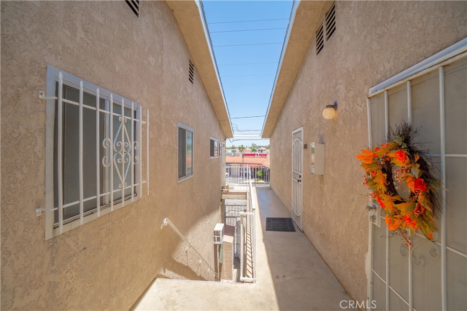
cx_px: 234
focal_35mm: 15
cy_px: 156
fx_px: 195
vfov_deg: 77.3
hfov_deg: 100.4
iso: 100
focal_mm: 10
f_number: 7.1
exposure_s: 1/250
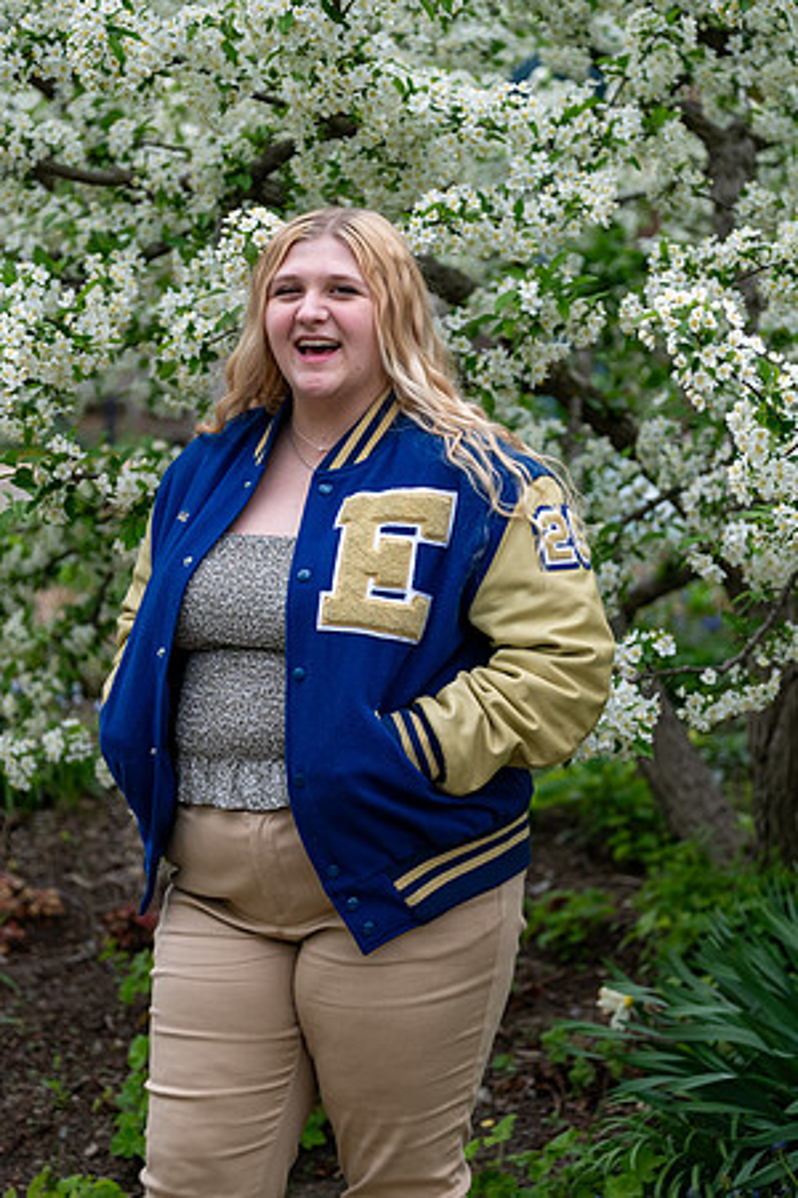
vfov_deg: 16.9
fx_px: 4023
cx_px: 399
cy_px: 599
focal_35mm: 121
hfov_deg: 11.3
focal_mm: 80.4
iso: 250
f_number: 2.8
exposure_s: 1/500
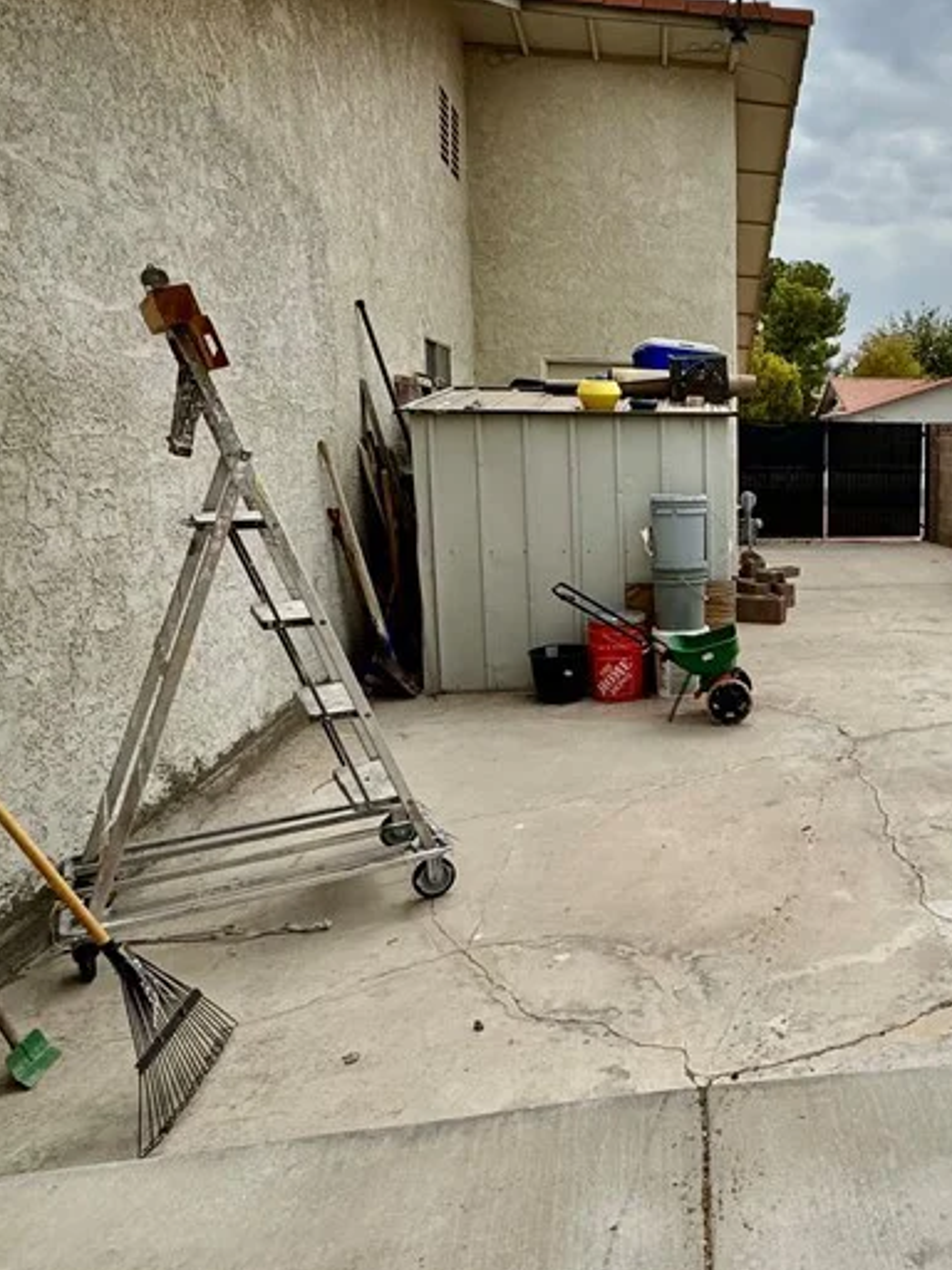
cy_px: 573
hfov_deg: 44.6
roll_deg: +1.2
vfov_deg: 63.3
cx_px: 880
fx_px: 1027
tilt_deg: -5.1
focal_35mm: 28
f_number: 2.2
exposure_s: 1/3906
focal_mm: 2.22
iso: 50
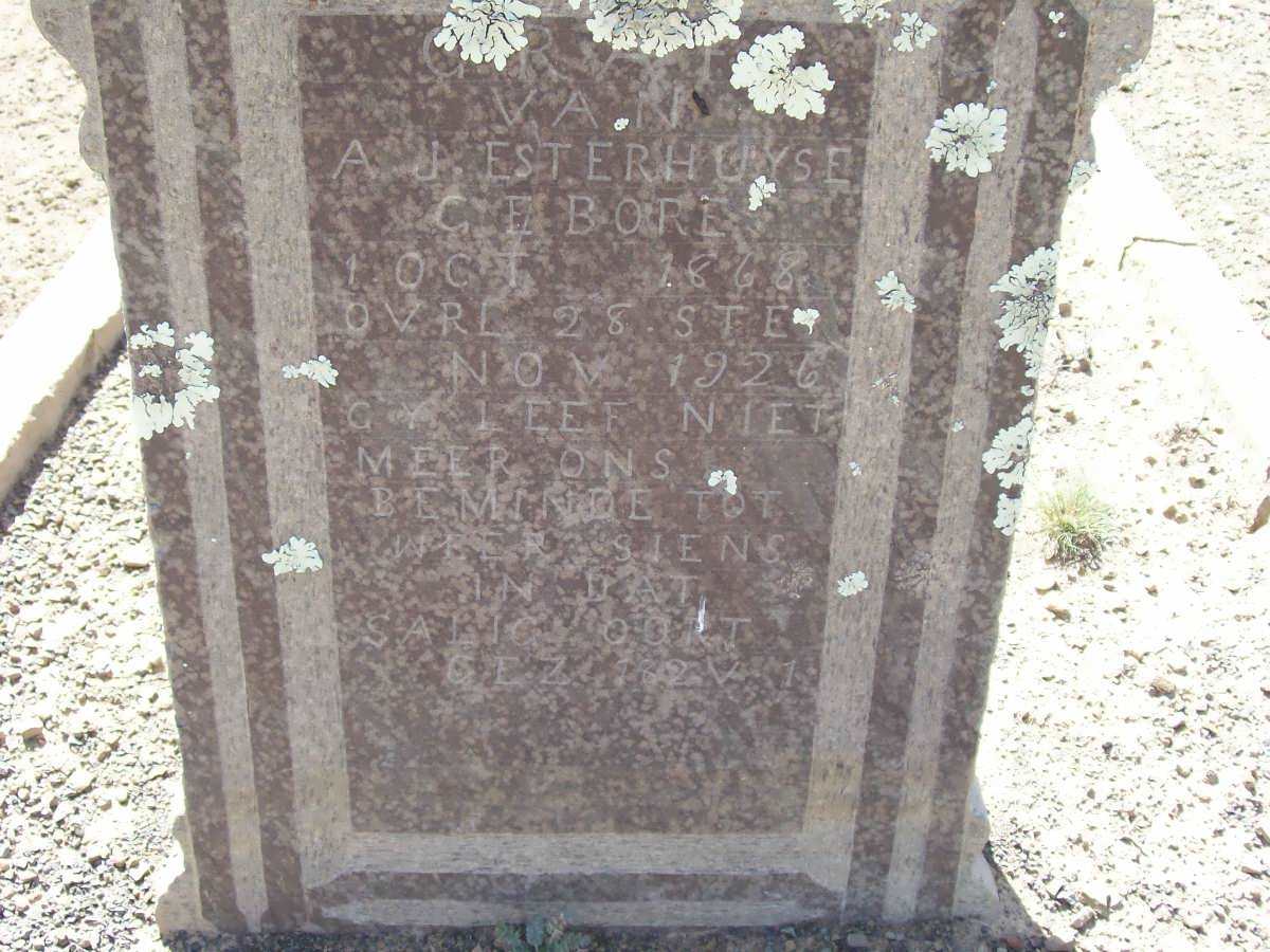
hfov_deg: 42.1
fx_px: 1651
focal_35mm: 45
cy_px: 476
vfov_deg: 32.2
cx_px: 635
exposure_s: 1/289
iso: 80
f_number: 3
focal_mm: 7.6
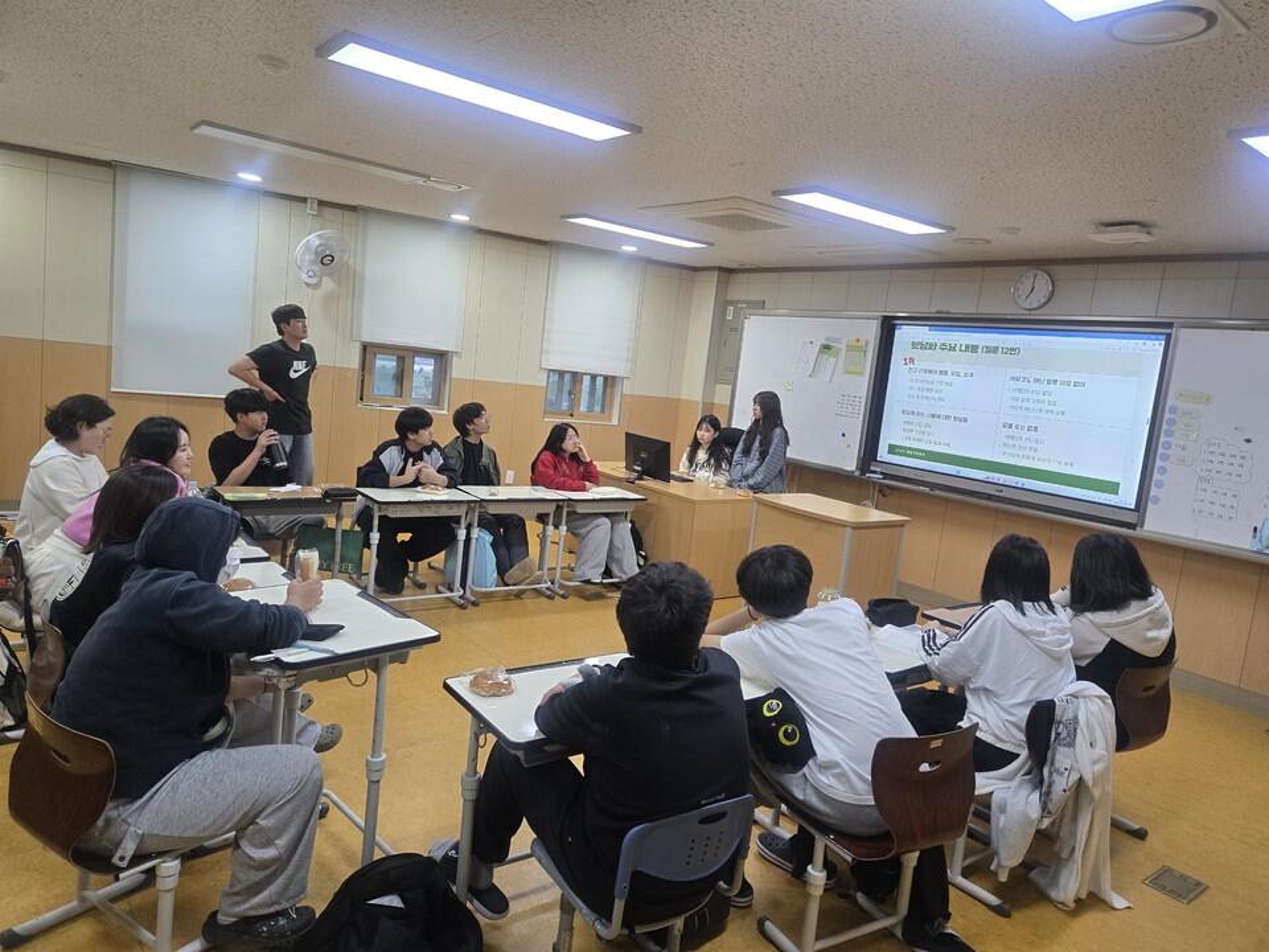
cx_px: 634
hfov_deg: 73.9
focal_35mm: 23
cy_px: 476
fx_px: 843
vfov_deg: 58.9
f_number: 1.8
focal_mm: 5.4
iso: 200
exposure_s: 1/120
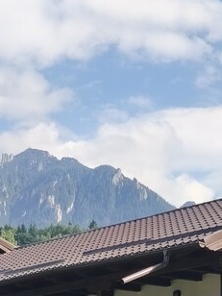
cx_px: 80
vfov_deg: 12.5
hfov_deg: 9.7
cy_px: 393
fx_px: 1308
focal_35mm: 153
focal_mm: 6.18
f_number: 1.65
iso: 50
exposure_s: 1/846
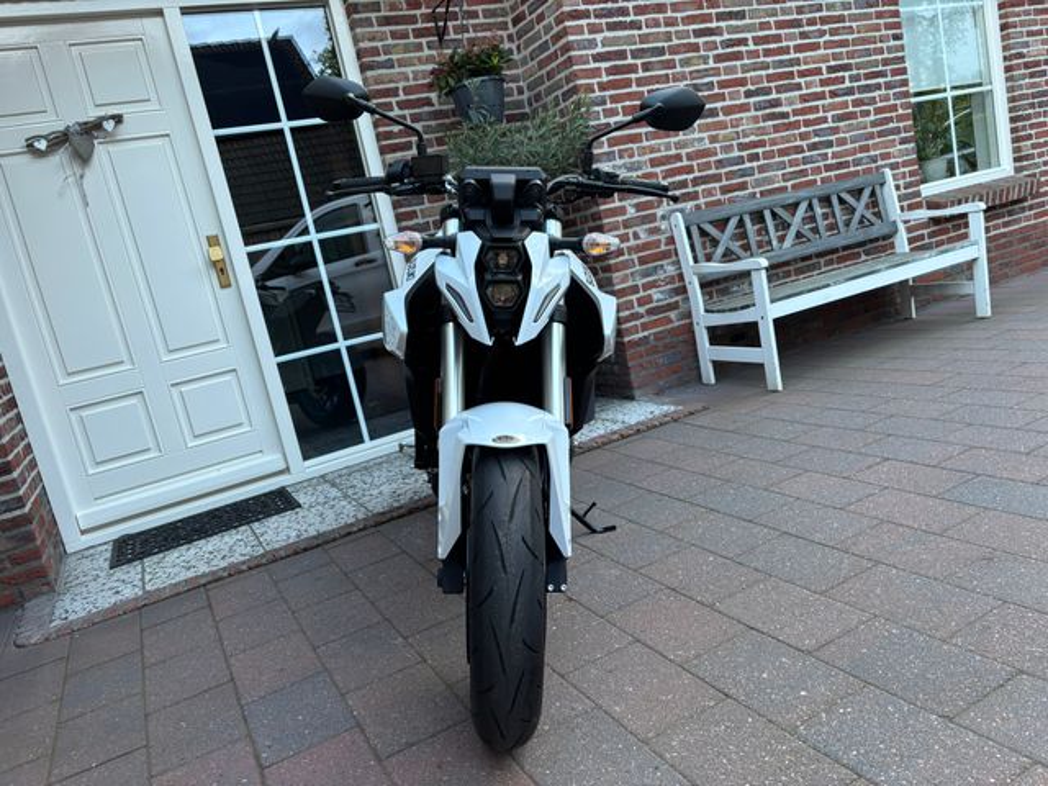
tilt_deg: -10.2
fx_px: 787
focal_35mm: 26
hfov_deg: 67.3
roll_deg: +11.7
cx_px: 524
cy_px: 393
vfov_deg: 53.1
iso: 100
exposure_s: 1/121
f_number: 1.6
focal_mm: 5.96
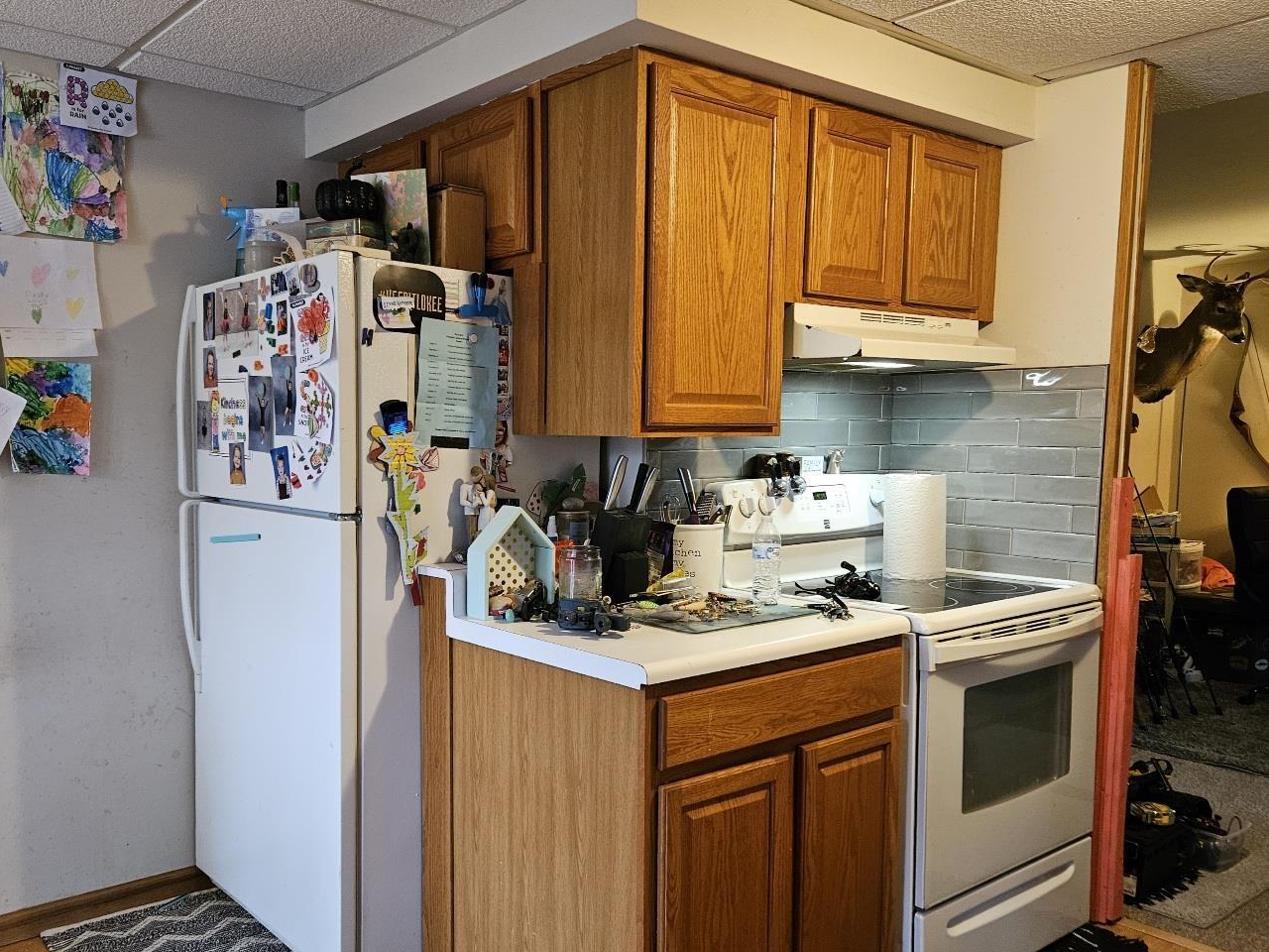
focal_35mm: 28
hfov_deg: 63.3
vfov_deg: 49.6
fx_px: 1026
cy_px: 548
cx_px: 568
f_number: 1.8
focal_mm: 5.4
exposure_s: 1/60.2
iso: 640
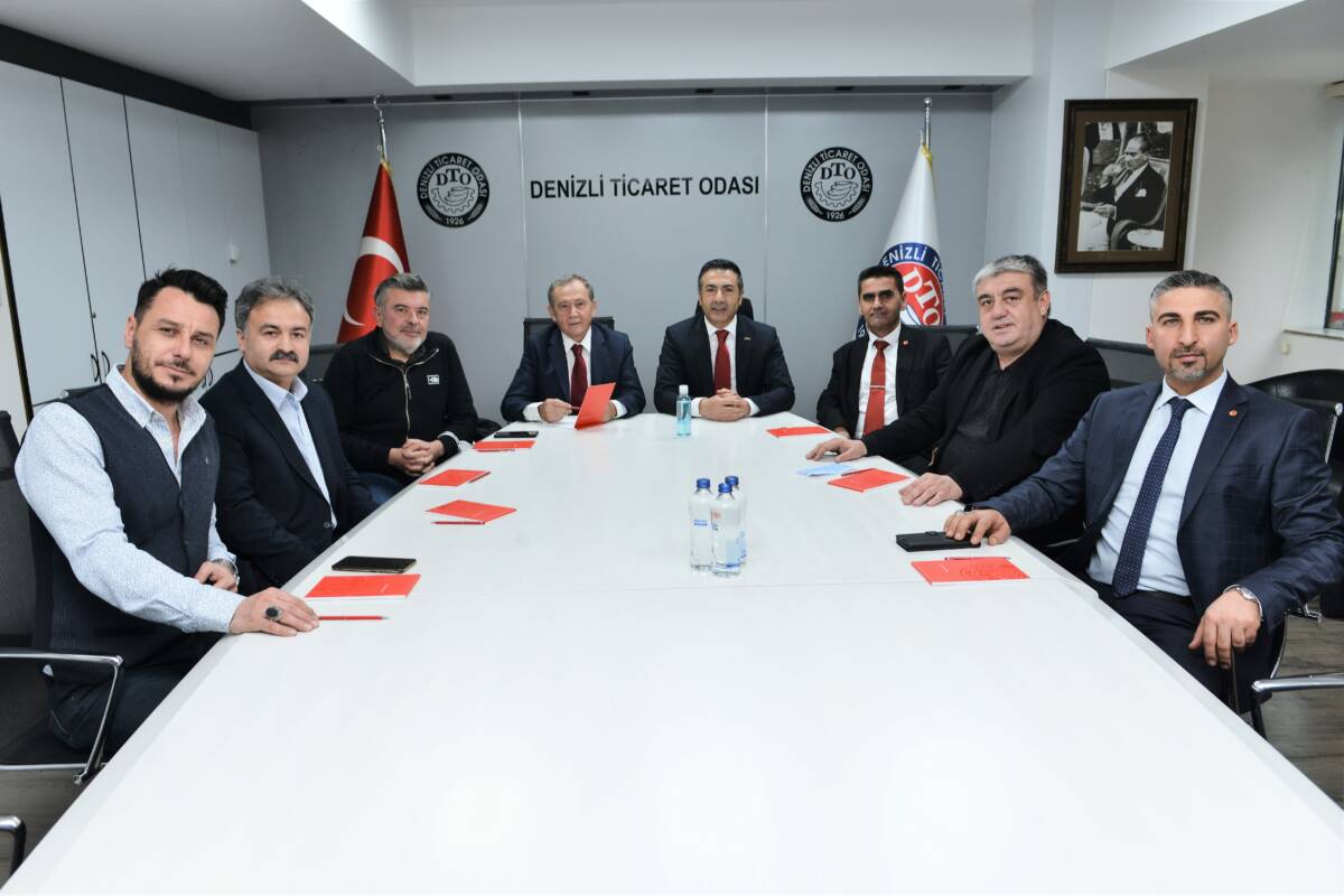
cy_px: 448
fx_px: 896
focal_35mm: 24
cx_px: 672
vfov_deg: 53.1
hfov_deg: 73.7
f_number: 6.3
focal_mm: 24
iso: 400
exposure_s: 1/60
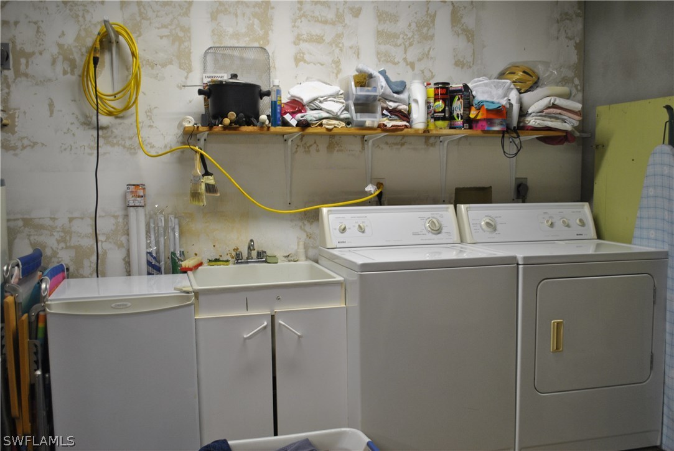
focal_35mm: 36
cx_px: 337
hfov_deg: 53.1
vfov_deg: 36.9
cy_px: 226
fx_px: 675
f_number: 4
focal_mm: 24
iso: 320
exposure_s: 1/30
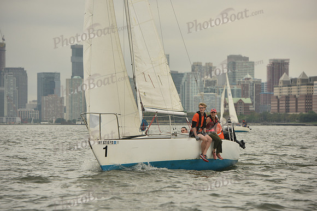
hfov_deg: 12.4
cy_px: 106
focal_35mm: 165
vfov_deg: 8.3
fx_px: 1453
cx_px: 158
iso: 320
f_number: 5.6
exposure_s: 1/1600
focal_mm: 165
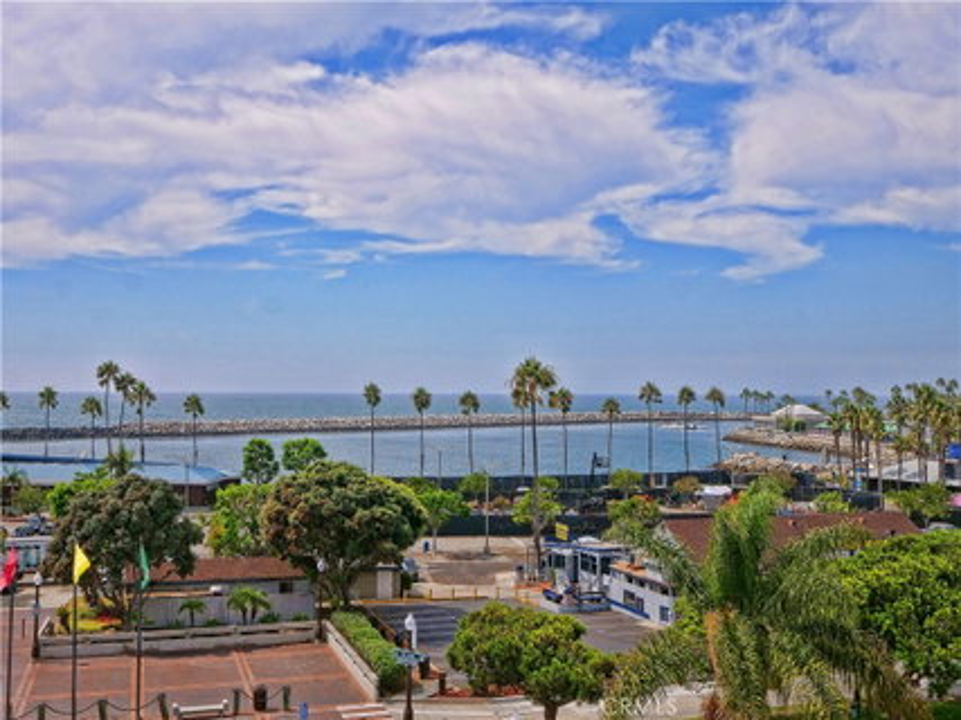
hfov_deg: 51.4
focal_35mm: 36
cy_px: 360
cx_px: 480
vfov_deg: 39.6
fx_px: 999
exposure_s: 1/250
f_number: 14
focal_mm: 18
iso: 200
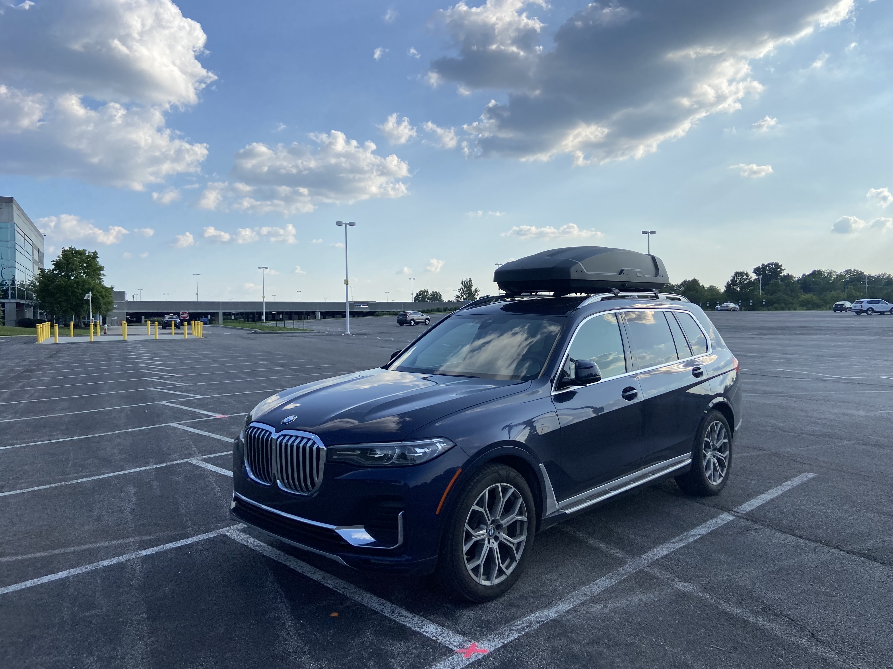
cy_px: 334
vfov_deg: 53.1
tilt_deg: -1.1
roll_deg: +2.3
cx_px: 446
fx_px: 671
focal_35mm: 26
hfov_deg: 67.3
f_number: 1.8
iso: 32
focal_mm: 4.25
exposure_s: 1/3125
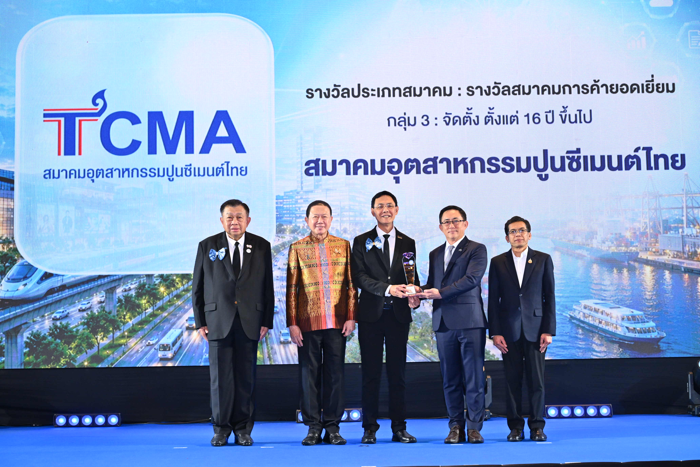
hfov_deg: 38.2
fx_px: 1011
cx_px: 350
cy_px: 234
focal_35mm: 52
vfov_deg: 26.0
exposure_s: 1/160
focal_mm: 52
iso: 2000
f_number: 5
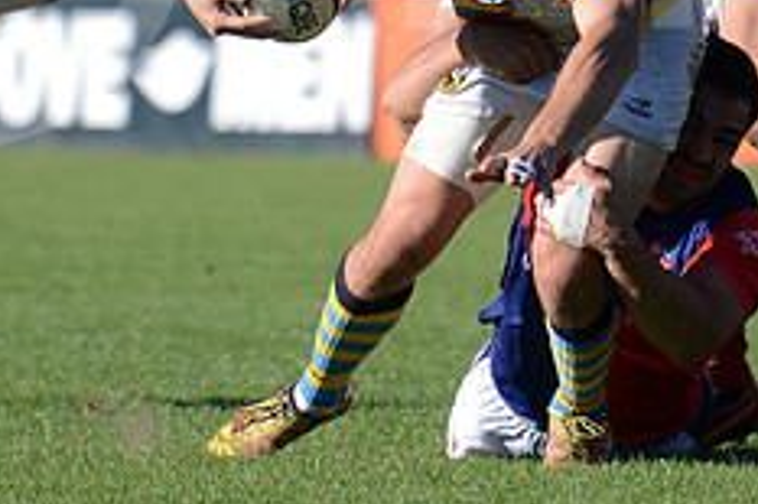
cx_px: 511
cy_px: -83
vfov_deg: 1.8
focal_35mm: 747
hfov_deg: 2.8
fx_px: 15717
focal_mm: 300
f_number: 5.6
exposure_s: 1/800
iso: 320
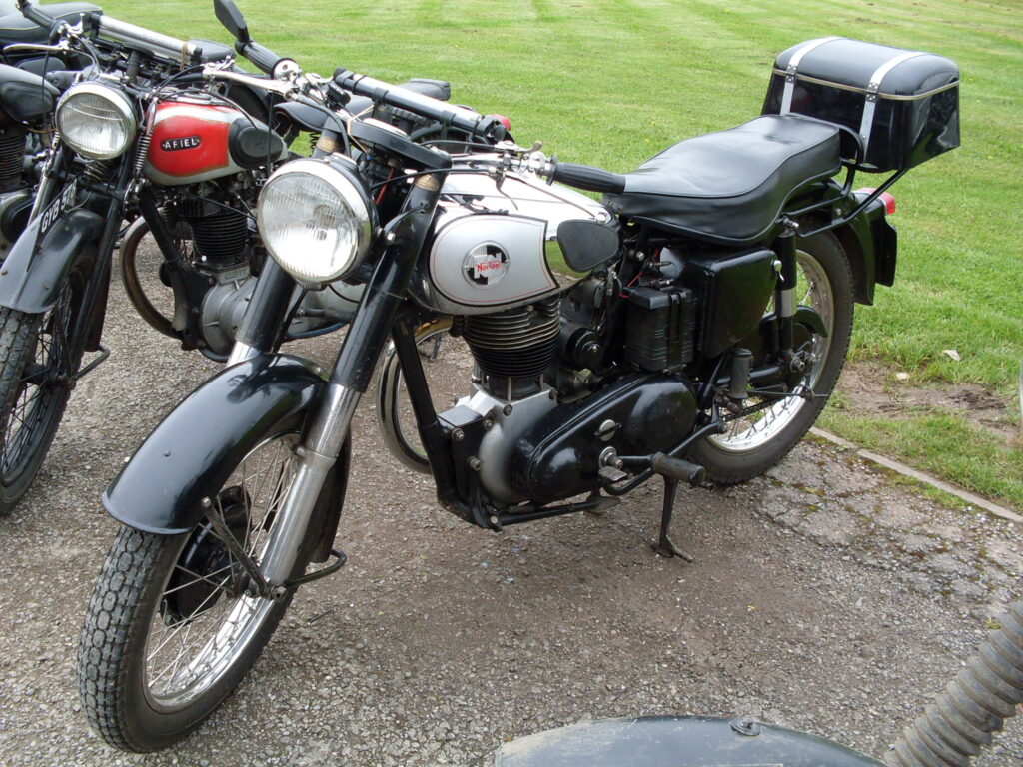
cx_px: 512
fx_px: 1123
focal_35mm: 38
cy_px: 384
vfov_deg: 37.7
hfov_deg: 49.0
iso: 80
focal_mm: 6.3
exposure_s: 1/250
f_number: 2.8
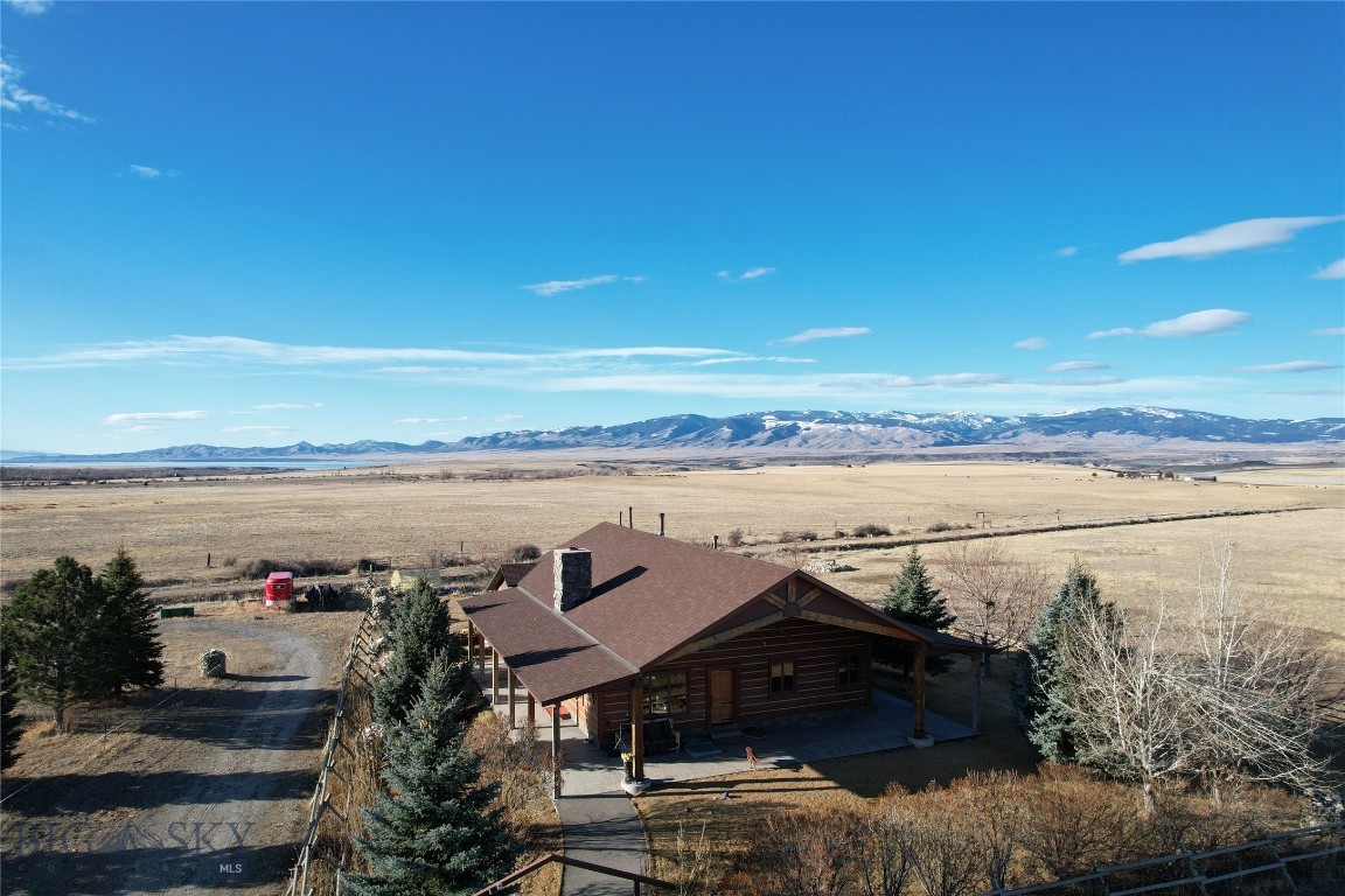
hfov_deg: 78.6
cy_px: 448
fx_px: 822
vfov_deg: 57.2
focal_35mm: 22
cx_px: 672
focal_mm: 8.38
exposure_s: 1/1250
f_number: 2.8
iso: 100
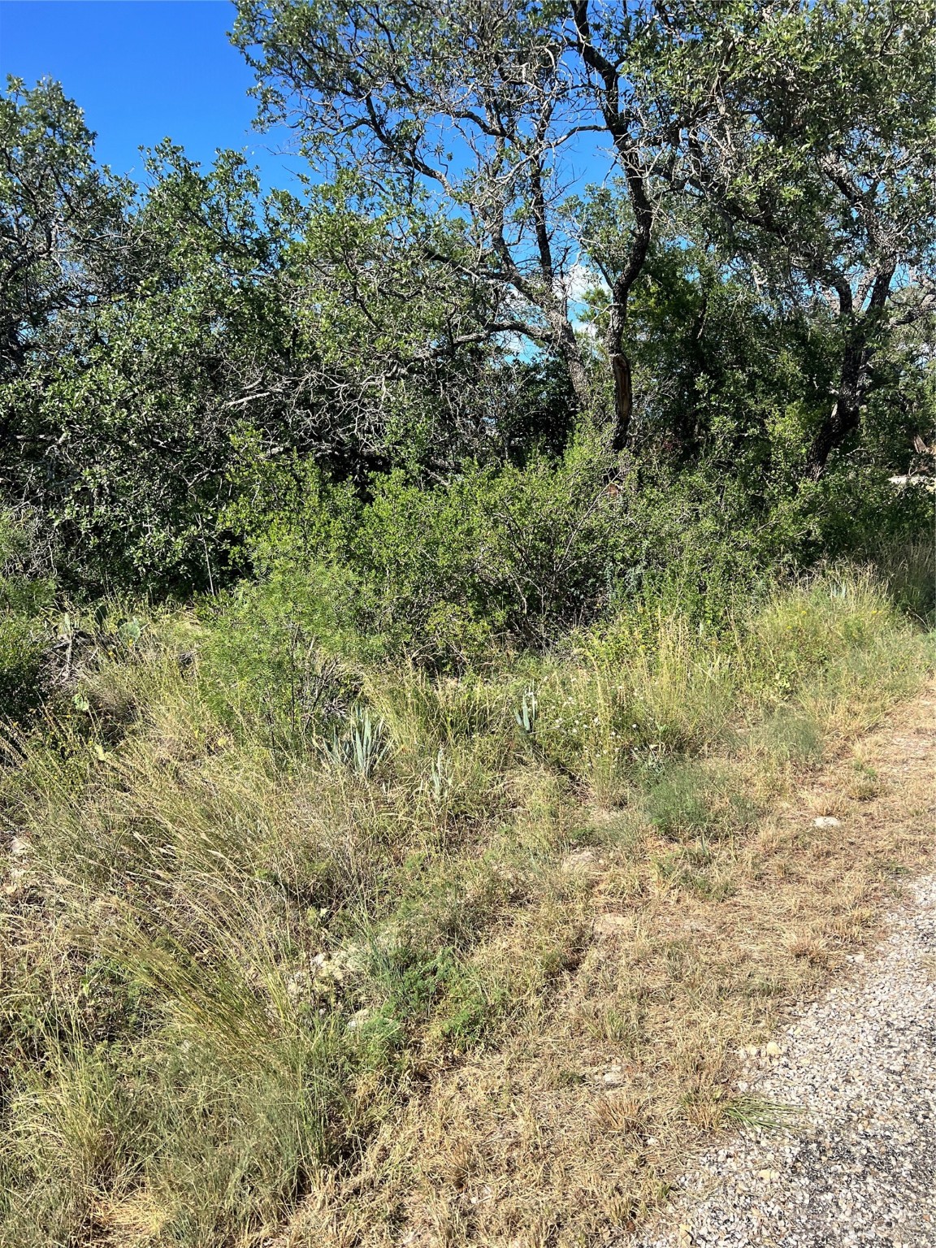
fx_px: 937
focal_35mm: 26
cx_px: 468
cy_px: 624
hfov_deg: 53.1
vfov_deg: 67.3
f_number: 1.5
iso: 50
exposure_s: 1/2513
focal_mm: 5.7
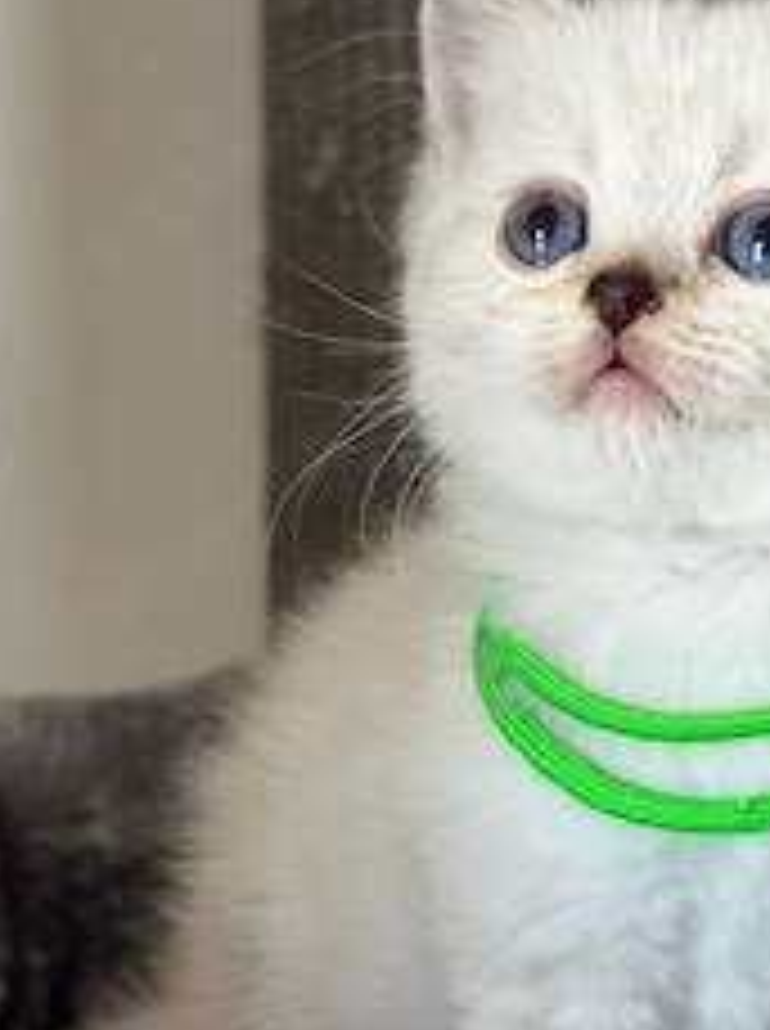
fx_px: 2498
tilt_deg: -5.1
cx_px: 653
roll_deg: -0.3
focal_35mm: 84
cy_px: 576
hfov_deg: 17.3
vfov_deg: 23.3
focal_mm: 6.86
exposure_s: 1/80
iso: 125
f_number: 1.78
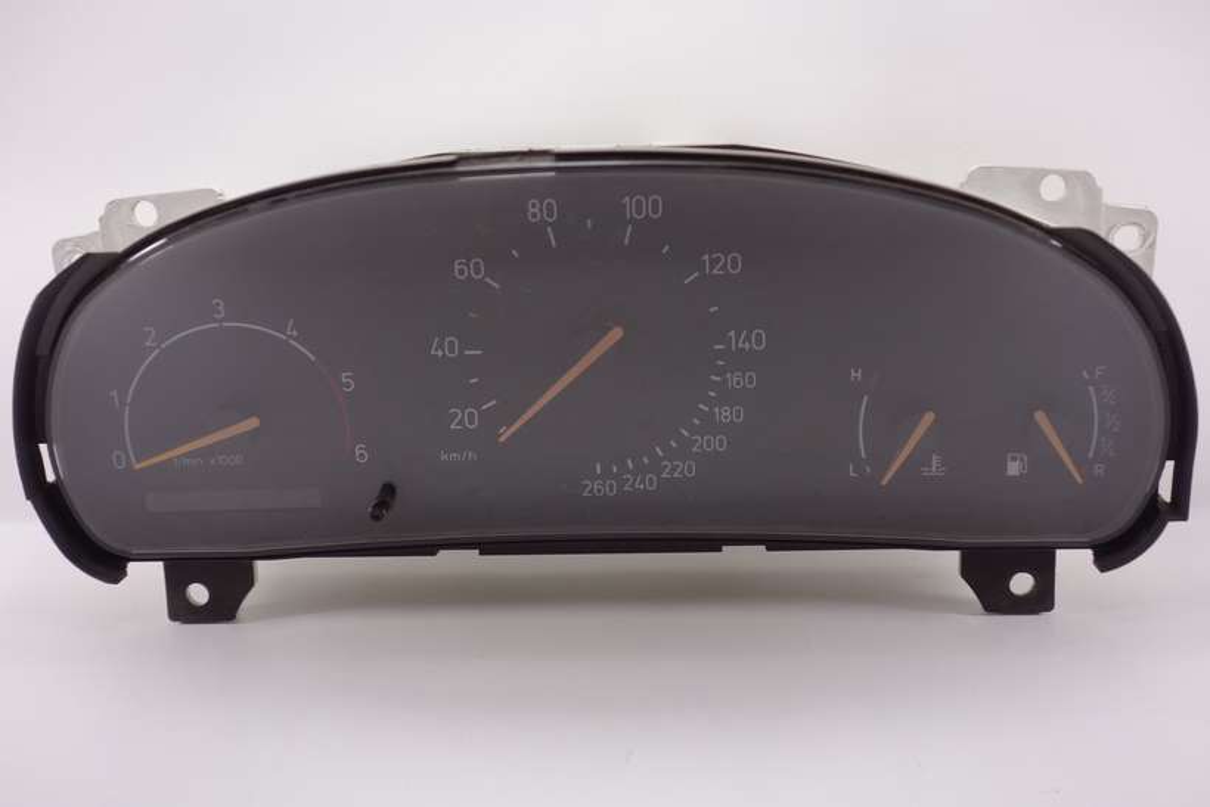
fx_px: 1546
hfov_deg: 42.7
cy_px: 404
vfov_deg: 29.3
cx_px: 605
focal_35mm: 46
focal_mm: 17.18
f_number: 4
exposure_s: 1/30
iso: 125
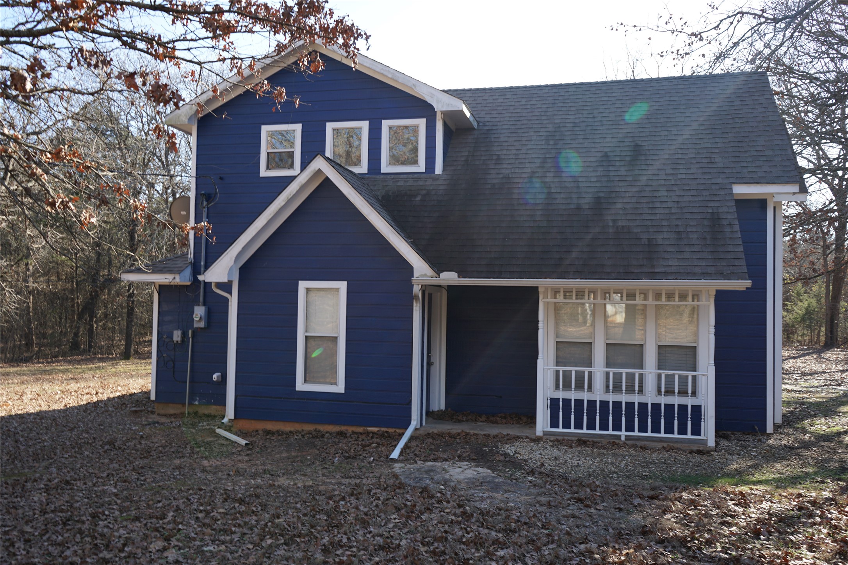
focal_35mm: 30
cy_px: 282
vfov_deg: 43.6
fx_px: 707
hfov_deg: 61.9
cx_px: 424
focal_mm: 30
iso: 100
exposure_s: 1/80
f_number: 6.3
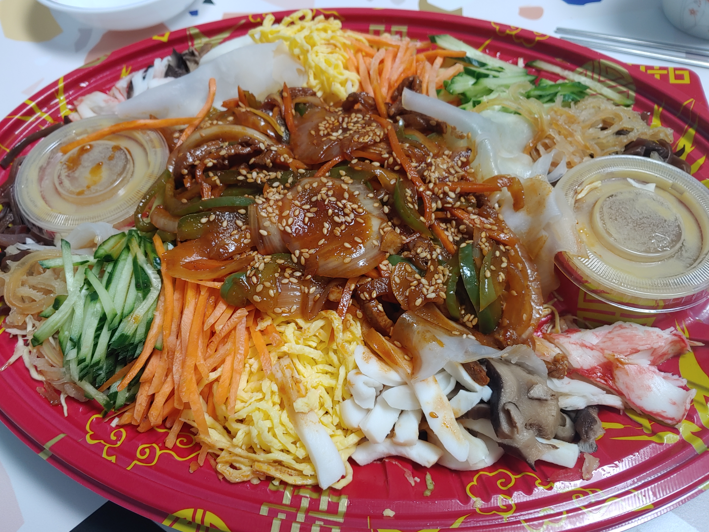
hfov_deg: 67.3
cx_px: 342
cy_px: 266
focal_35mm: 26
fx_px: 533
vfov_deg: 53.1
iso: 100
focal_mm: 4.23
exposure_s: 1/60
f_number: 1.5
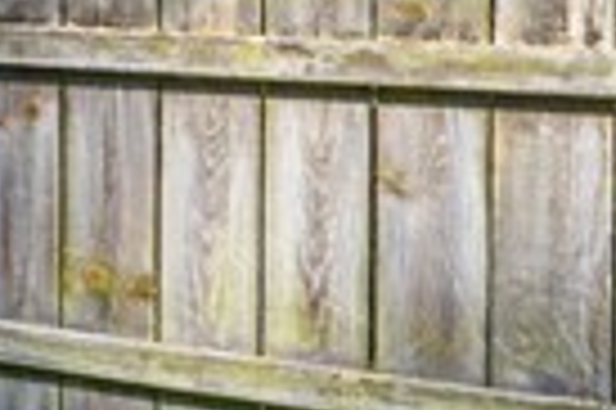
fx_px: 1897
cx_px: -1792
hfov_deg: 8.4
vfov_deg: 12.0
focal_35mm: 111
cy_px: -117
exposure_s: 1/125
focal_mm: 14
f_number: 9
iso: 200
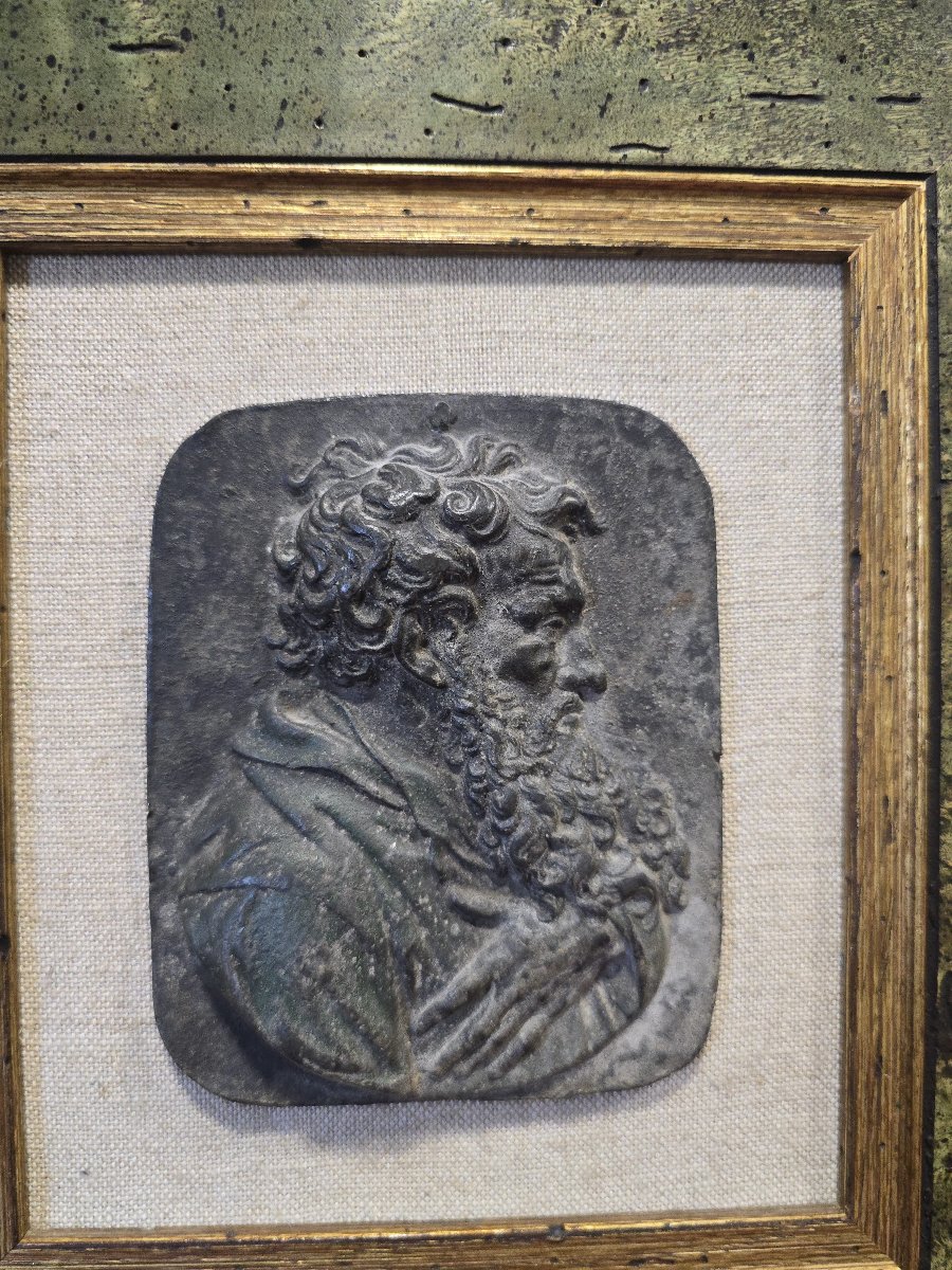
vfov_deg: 73.9
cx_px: 476
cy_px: 635
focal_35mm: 23
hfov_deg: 58.9
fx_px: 843
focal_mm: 6.3
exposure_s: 1/100
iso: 400
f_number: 1.7
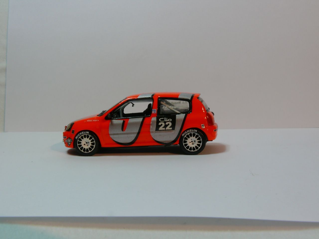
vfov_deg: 36.0
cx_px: 160
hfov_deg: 46.8
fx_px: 369
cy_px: 120
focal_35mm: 40
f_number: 11
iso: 100
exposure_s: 1/4
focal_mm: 8.5
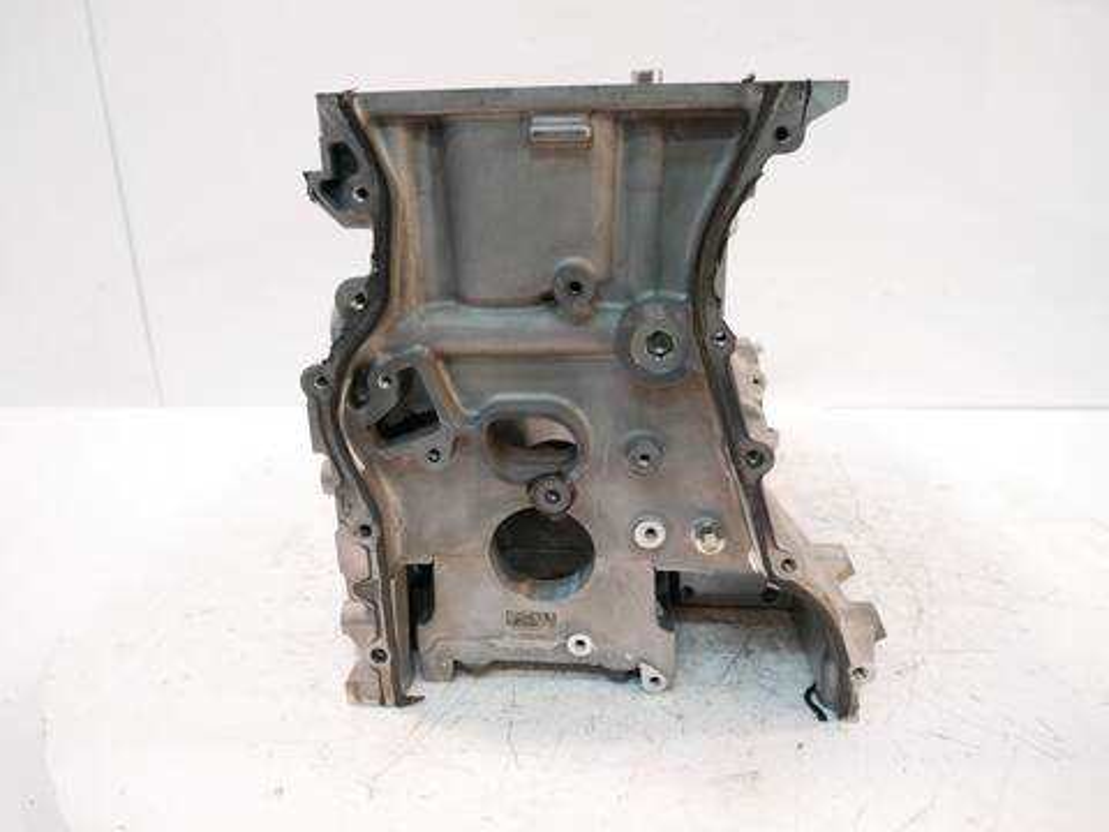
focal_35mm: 24
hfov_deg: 71.6
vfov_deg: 56.8
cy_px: 416
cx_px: 554
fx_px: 769
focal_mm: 12
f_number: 3.5
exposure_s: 1/60
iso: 800
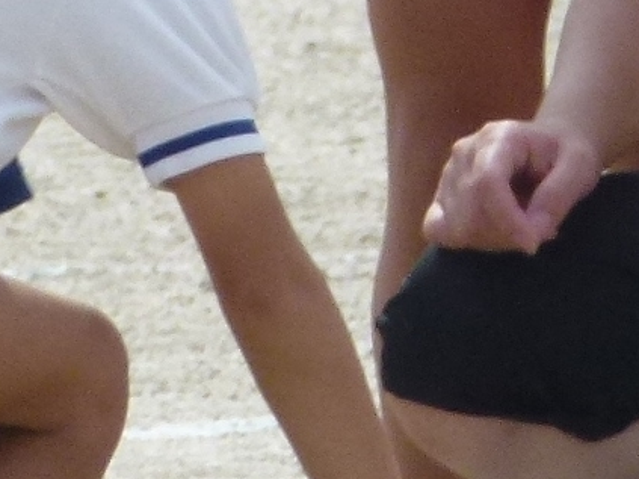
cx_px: 403
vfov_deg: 0.6
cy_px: -508
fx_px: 42870
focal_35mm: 2323
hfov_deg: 0.9
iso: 200
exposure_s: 1/500
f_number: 5.9
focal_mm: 68.8
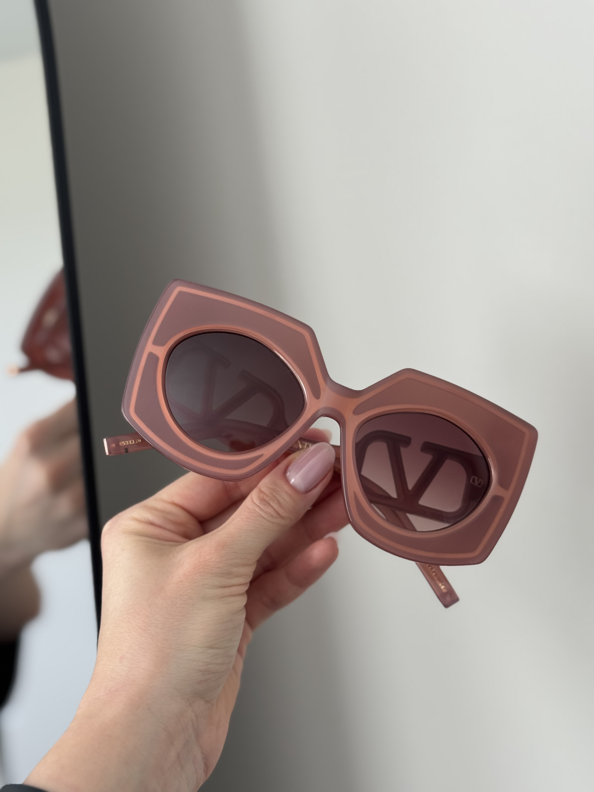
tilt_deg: -20.4
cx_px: 297
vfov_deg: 39.7
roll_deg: -0.6
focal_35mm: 48
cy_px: 396
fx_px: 1098
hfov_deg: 30.3
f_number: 1.78
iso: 64
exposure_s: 1/121
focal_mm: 6.76
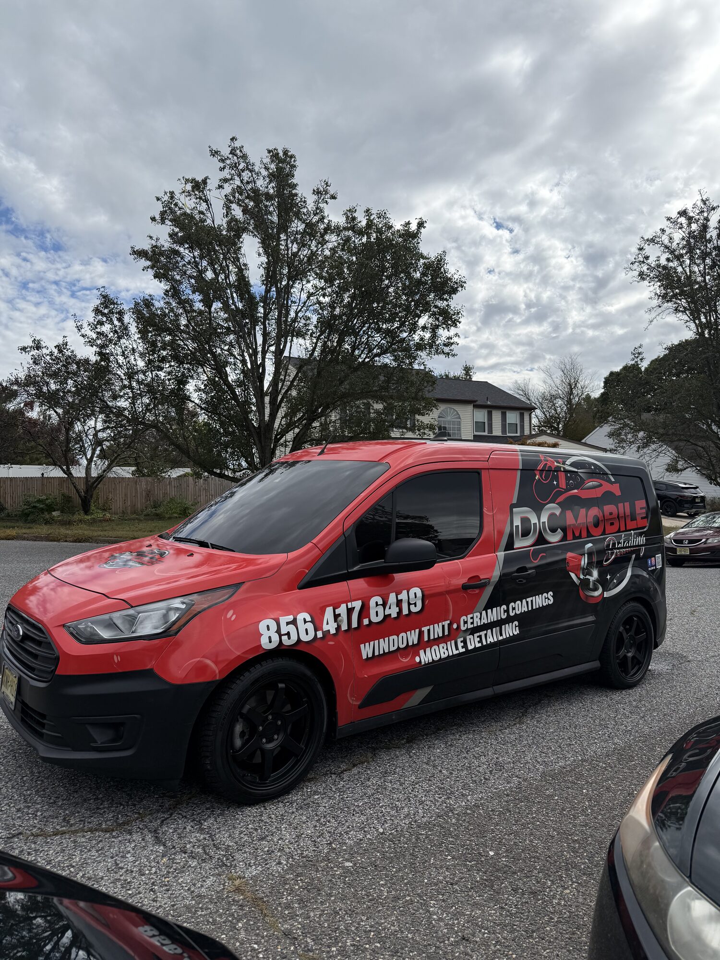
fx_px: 666
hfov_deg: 56.8
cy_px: 480
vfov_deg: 71.6
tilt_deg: +0.8
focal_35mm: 24
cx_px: 360
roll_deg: +0.9
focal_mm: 6.76
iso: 80
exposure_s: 1/6173
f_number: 1.78
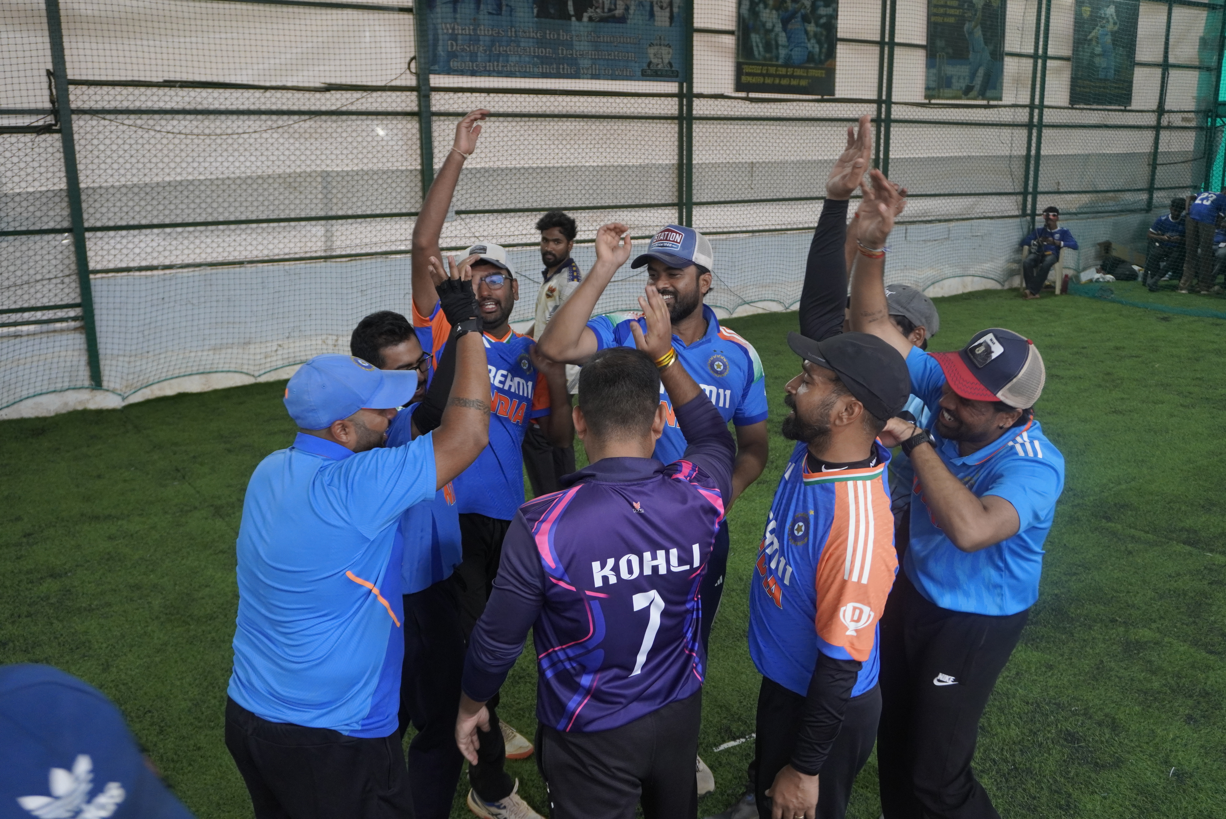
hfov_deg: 57.2
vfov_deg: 40.0
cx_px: 613
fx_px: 1124
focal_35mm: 33
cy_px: 410
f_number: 4
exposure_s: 1/200
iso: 1250
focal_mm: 22
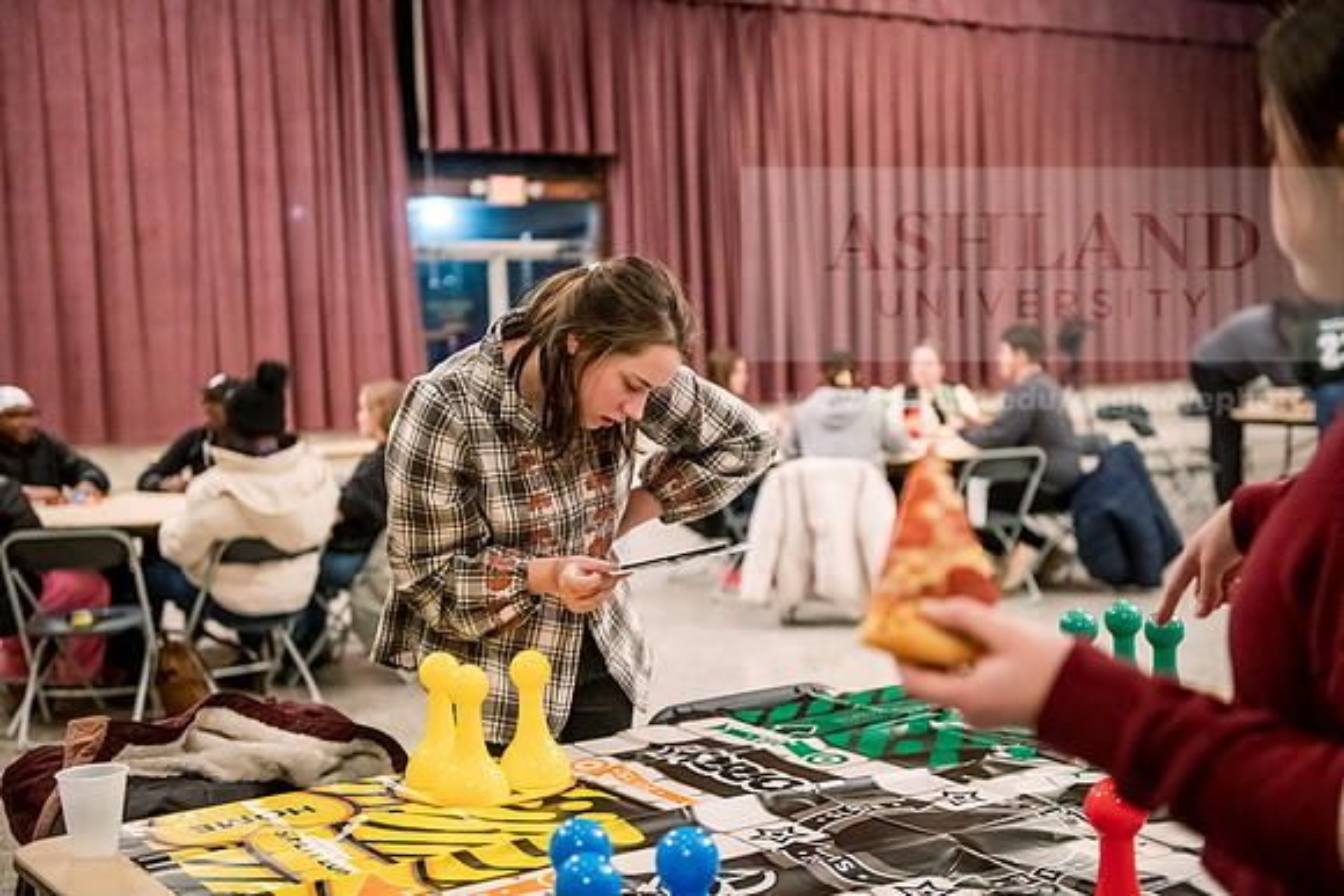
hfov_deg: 39.6
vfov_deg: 27.0
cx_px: 672
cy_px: 448
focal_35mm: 50
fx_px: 1867
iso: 5000
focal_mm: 50
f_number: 2.8
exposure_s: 1/125
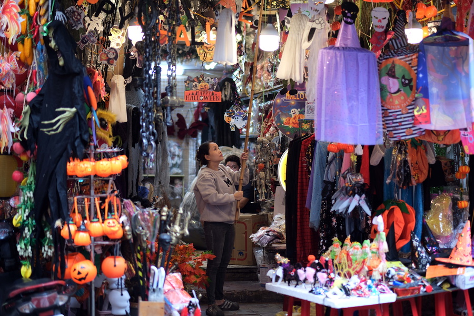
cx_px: 237
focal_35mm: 84
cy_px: 158
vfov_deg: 16.3
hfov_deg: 24.2
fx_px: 1106
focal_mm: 56
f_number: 1.2
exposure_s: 1/250
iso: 160
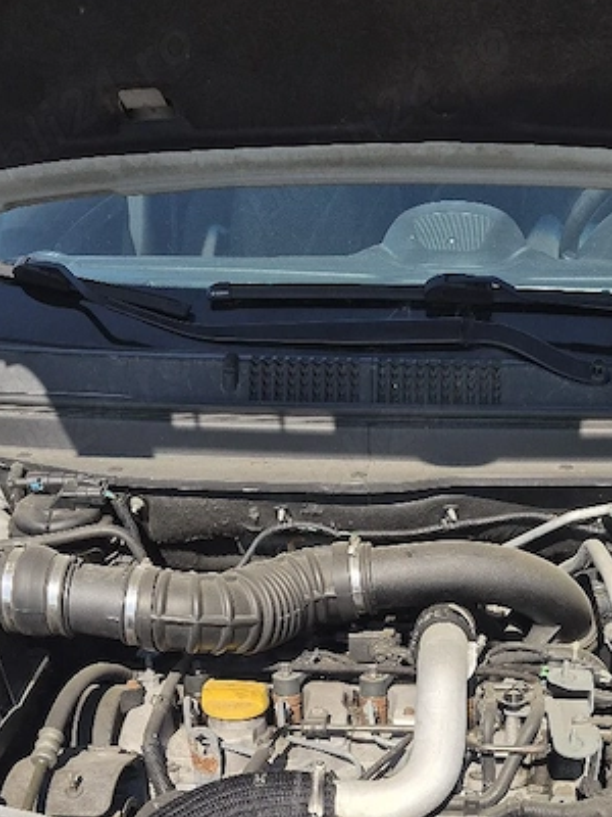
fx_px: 1084
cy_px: 811
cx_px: 459
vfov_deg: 37.1
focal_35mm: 46
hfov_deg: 31.0
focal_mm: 5.4
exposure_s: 1/5000
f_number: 1.8
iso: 80
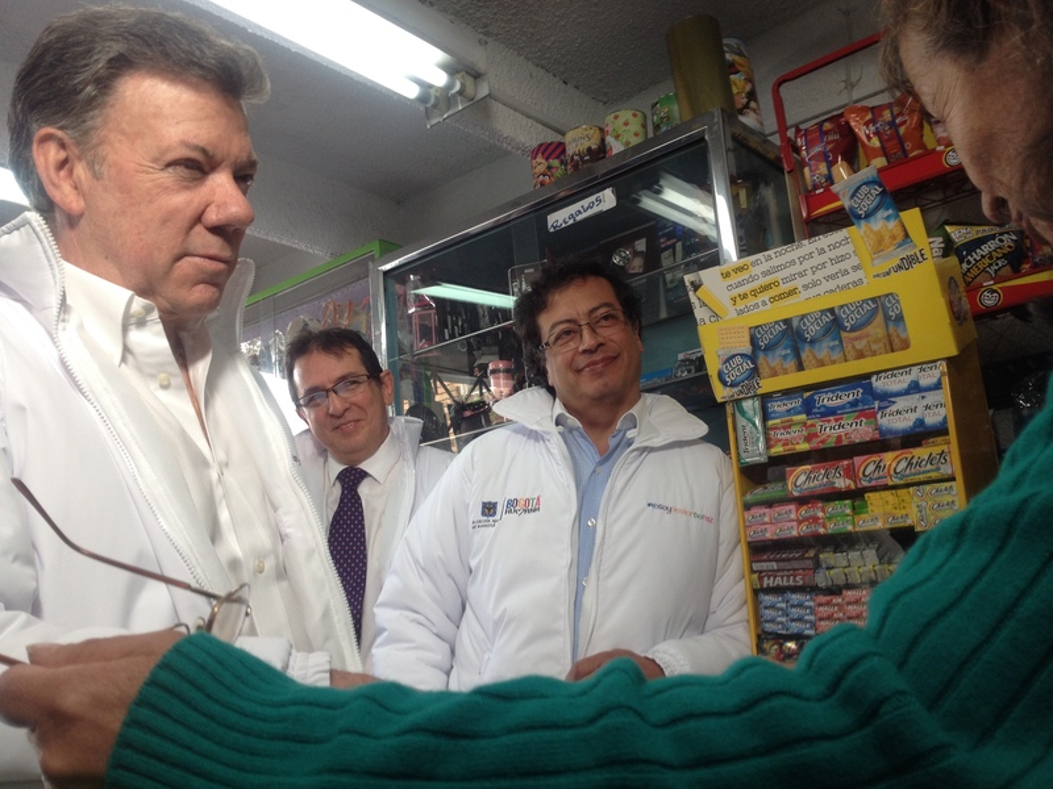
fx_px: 1065
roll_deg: +3.8
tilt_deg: +7.2
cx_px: 526
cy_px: 394
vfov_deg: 40.7
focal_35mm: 35
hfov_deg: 52.6
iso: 64
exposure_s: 1/60
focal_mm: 4.28
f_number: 2.4
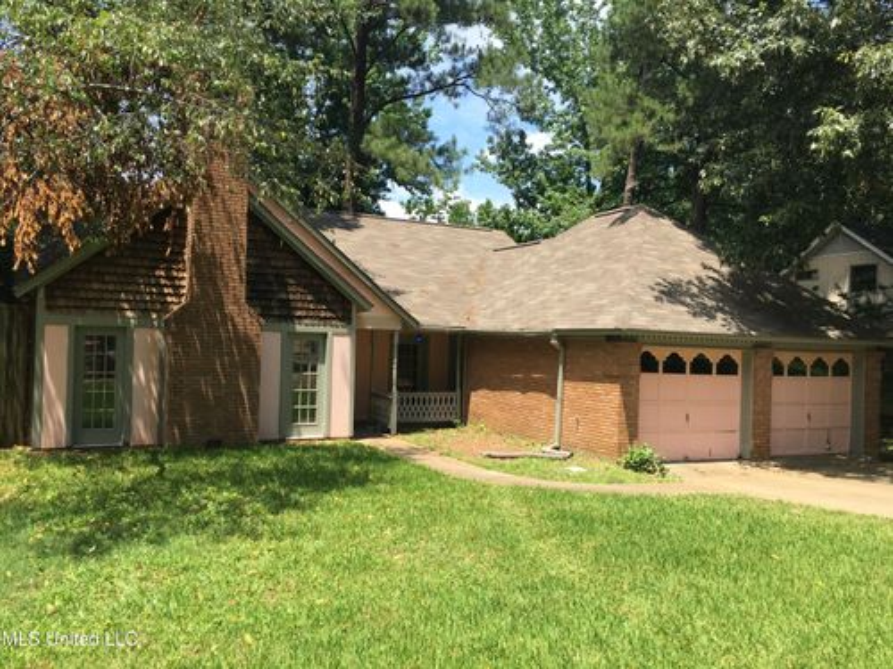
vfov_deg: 48.2
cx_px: 446
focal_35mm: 29
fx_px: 748
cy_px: 334
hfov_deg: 61.7
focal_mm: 4.15
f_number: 2.2
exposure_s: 1/693
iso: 25
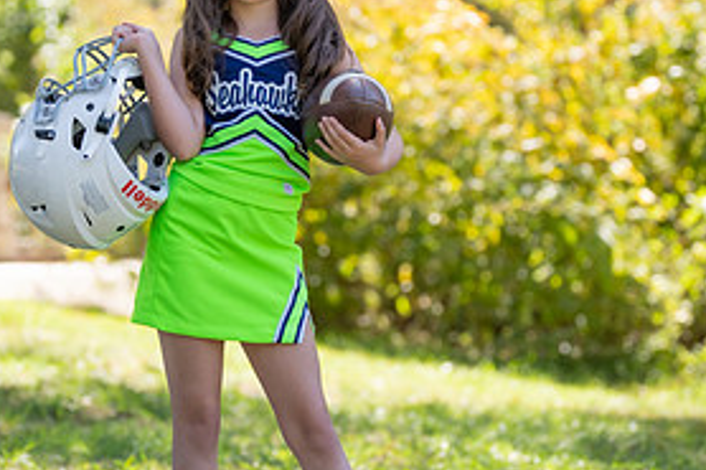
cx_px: 254
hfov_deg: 10.7
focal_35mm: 192
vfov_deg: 7.1
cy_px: 235
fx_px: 3763
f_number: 2.8
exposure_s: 1/400
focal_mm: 92
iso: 100
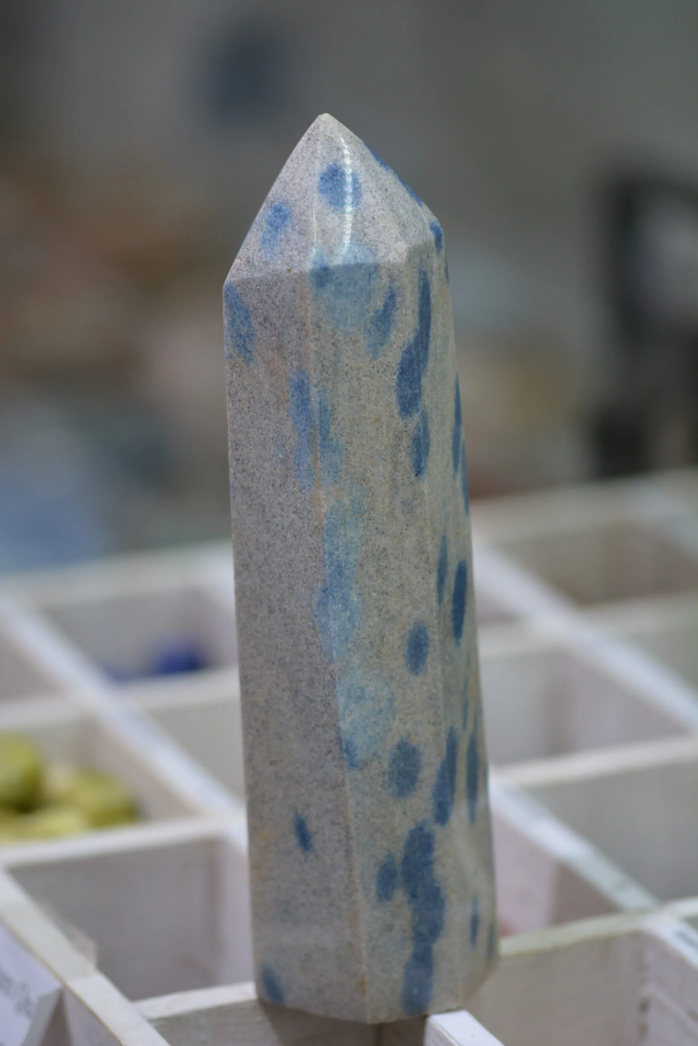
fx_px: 4578
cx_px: 349
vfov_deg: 13.0
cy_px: 523
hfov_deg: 8.7
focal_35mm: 158
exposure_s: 1/320
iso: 400
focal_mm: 105
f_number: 3.2
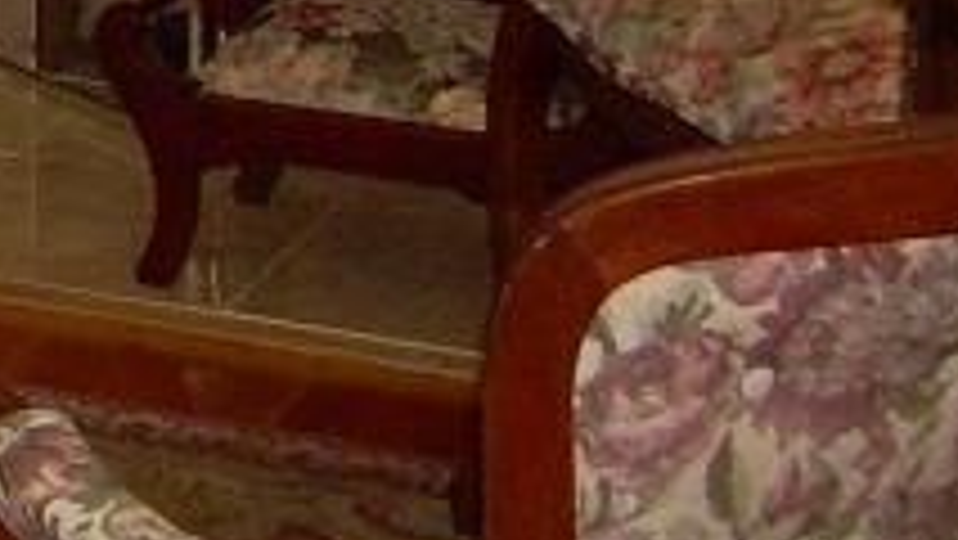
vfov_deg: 5.7
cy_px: -1012
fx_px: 5057
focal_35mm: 199
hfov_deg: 9.6
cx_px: -1313
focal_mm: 6.3
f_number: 2.8
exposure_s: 1/60
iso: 200
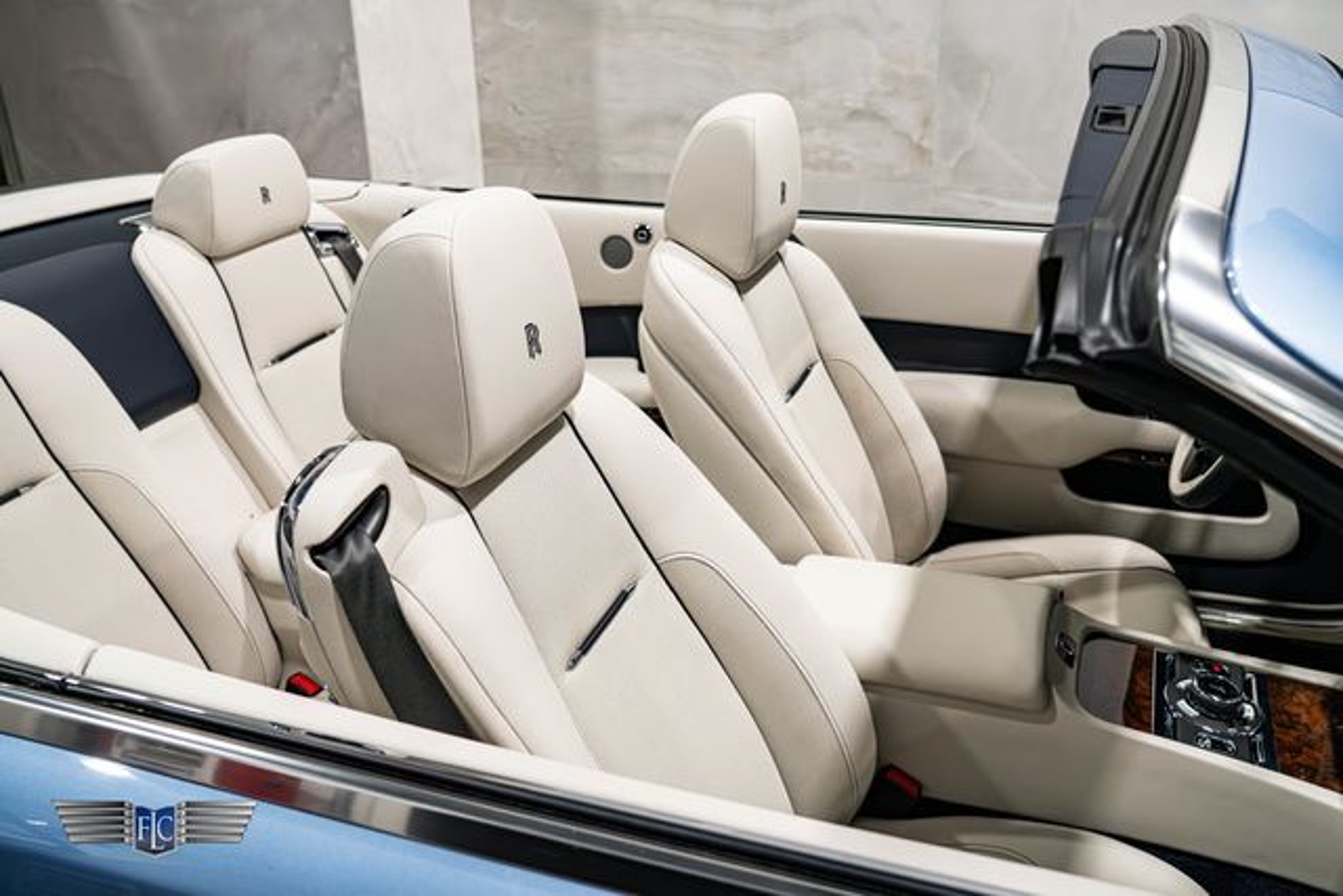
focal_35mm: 33
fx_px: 1231
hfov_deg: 57.2
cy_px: 448
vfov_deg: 40.0
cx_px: 672
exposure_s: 1/50
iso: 1600
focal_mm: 33
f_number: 5
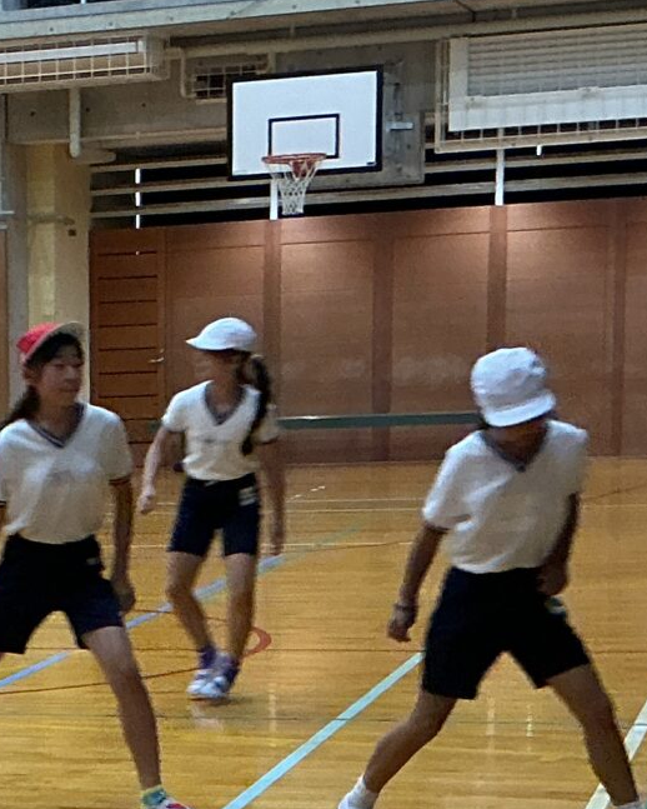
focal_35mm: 112
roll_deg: +2.4
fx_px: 2680
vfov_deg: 16.8
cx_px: -294
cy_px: 793
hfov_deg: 13.1
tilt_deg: -8.9
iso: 125
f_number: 1.8
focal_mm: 3
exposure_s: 1/60
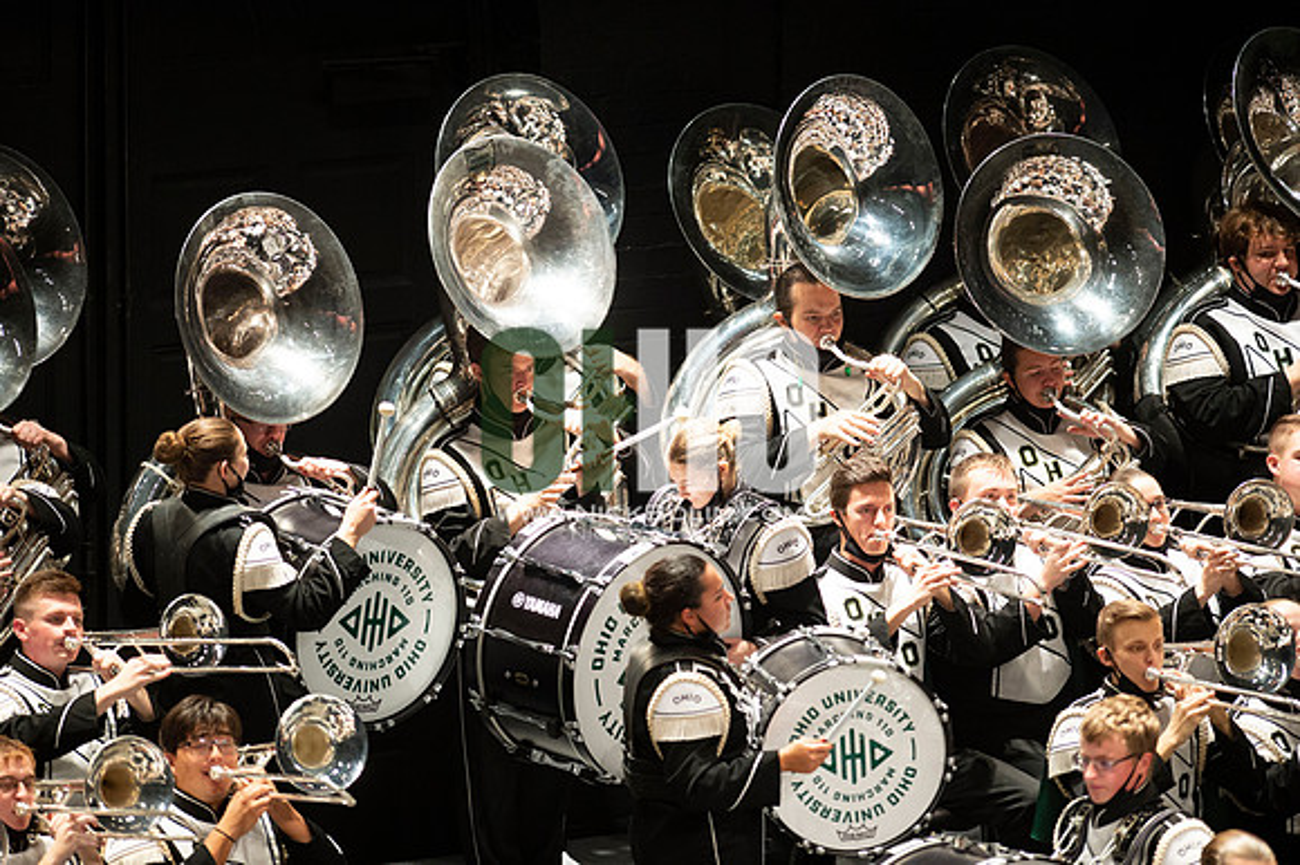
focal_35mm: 300
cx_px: 650
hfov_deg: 6.9
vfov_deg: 4.6
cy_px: 432
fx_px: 10827
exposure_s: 1/500
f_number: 2.8
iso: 3200
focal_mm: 300
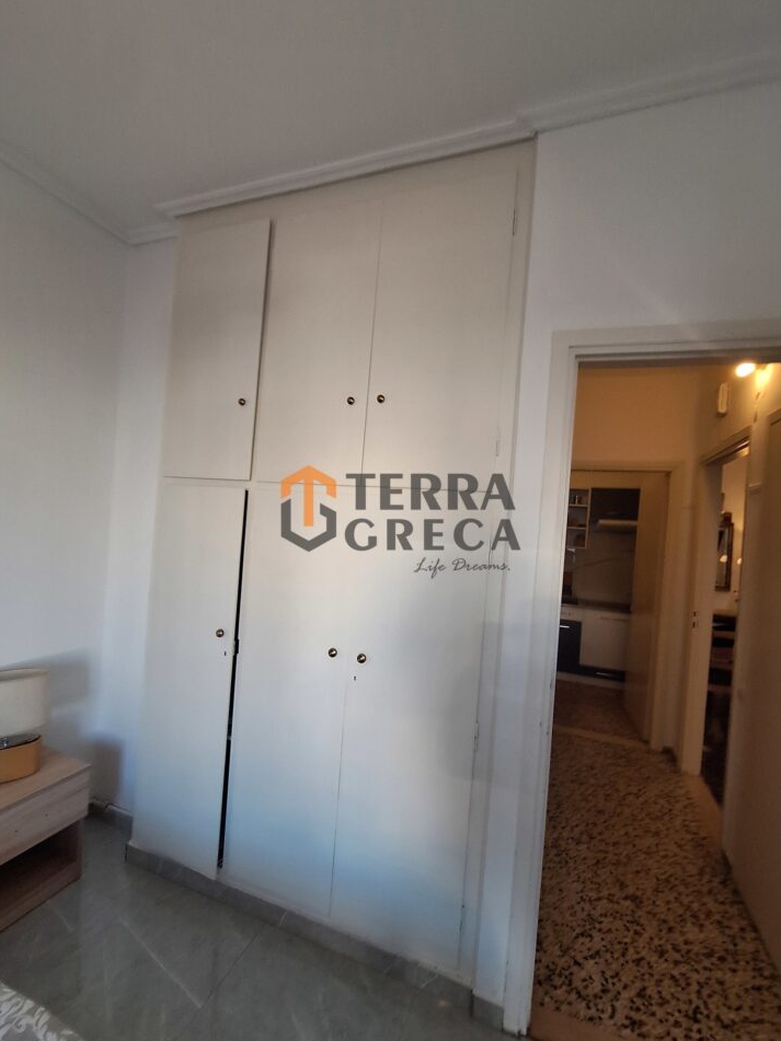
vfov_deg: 102.1
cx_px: 401
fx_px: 421
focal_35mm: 14
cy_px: 522
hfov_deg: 85.6
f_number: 2.2
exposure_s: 1/50
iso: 80
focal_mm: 1.74
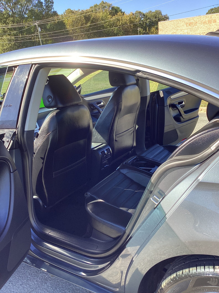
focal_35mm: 31
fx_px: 261
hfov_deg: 45.4
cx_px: 110
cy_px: 146
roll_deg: +4.3
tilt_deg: -17.7
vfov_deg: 58.4
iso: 25
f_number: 2.4
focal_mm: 3.3
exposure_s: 1/124
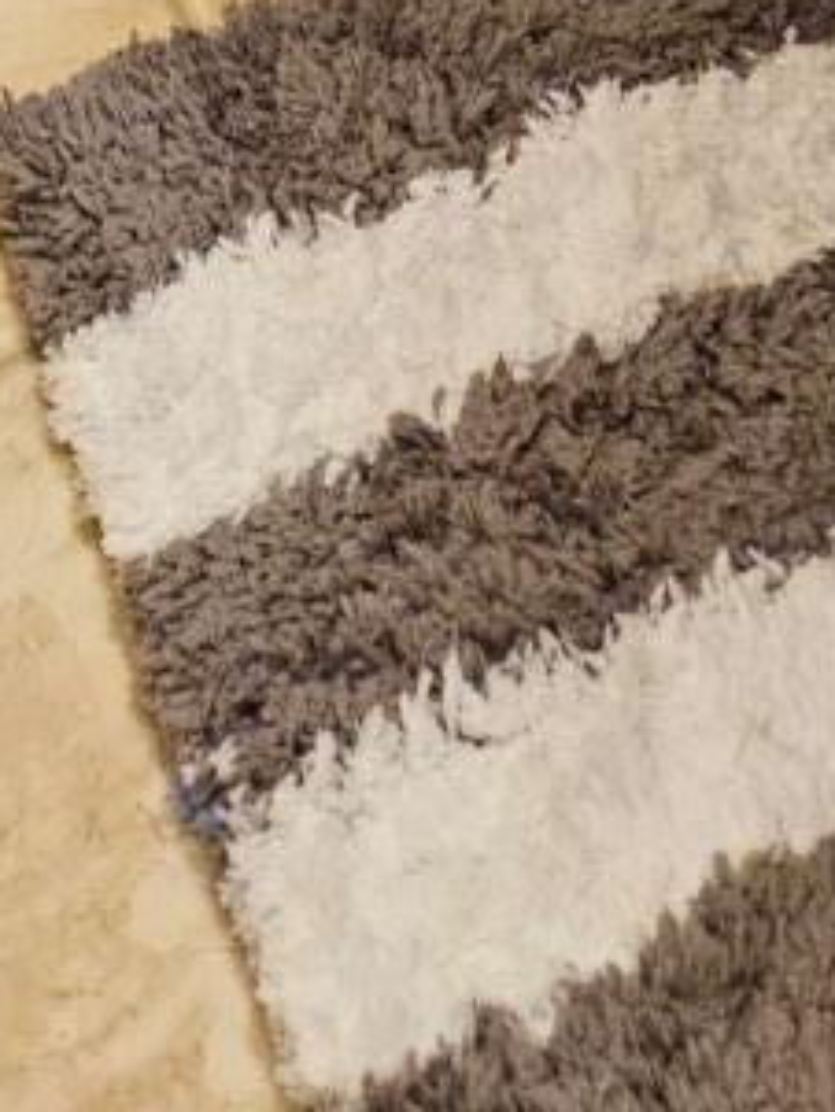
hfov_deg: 21.2
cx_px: 255
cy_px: -1781
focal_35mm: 69
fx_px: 2218
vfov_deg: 13.8
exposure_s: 1/60
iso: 400
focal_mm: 2.2
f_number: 2.2
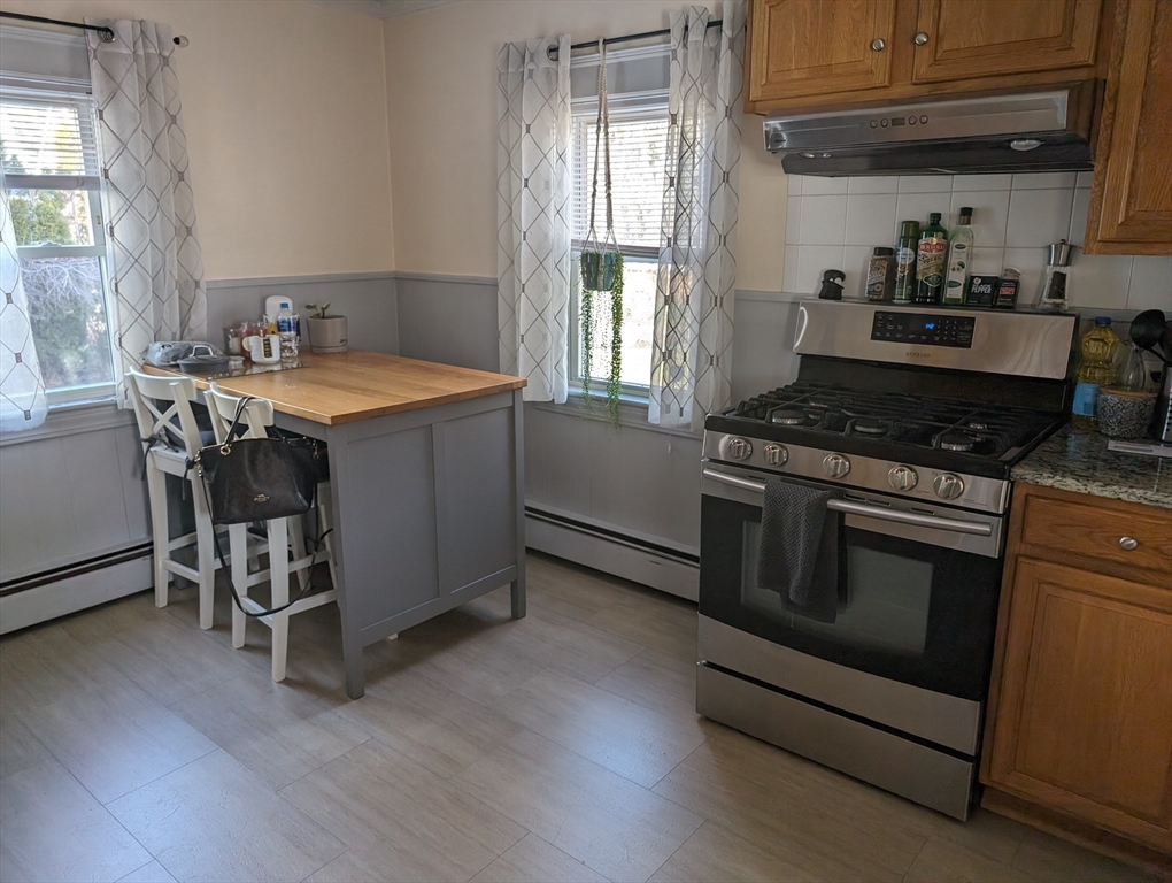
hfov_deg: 71.5
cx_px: 586
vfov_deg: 56.9
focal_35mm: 24
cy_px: 442
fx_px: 814
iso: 38
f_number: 1.68
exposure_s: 1/44.5
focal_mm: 6.9
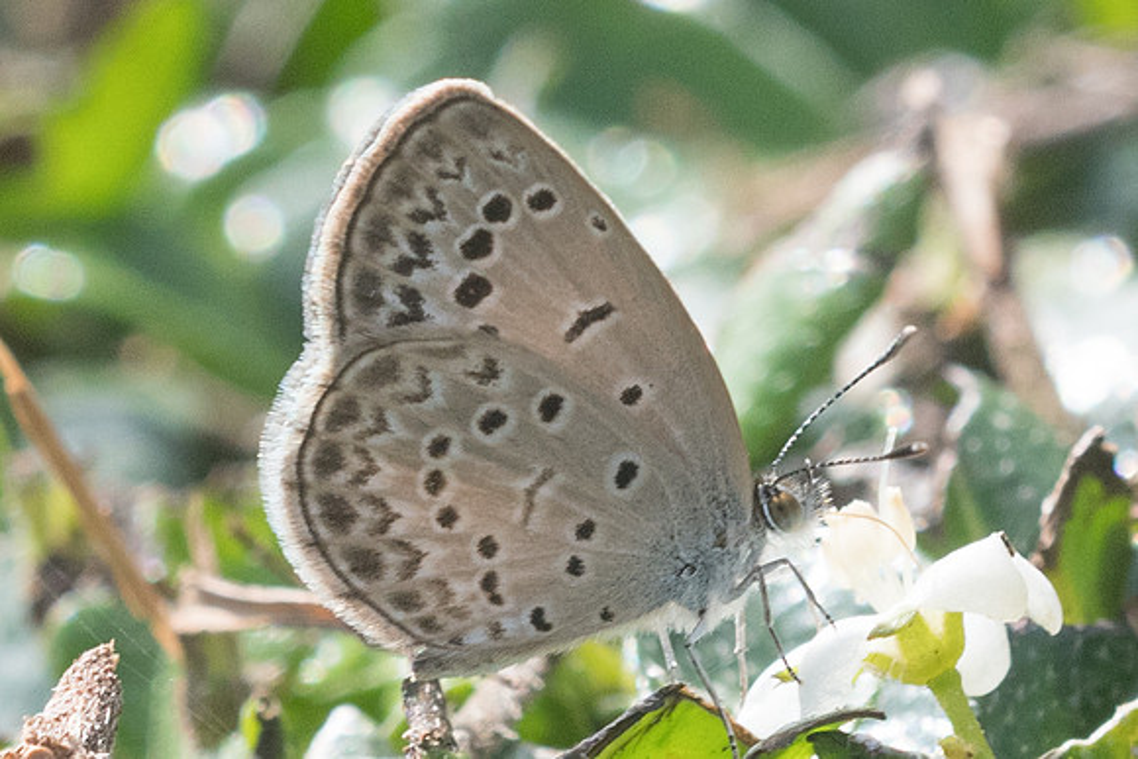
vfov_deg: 1.5
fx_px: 29953
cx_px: 361
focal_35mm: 947
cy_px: 494
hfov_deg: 2.2
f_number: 9
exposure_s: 1/800
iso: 400
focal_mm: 150
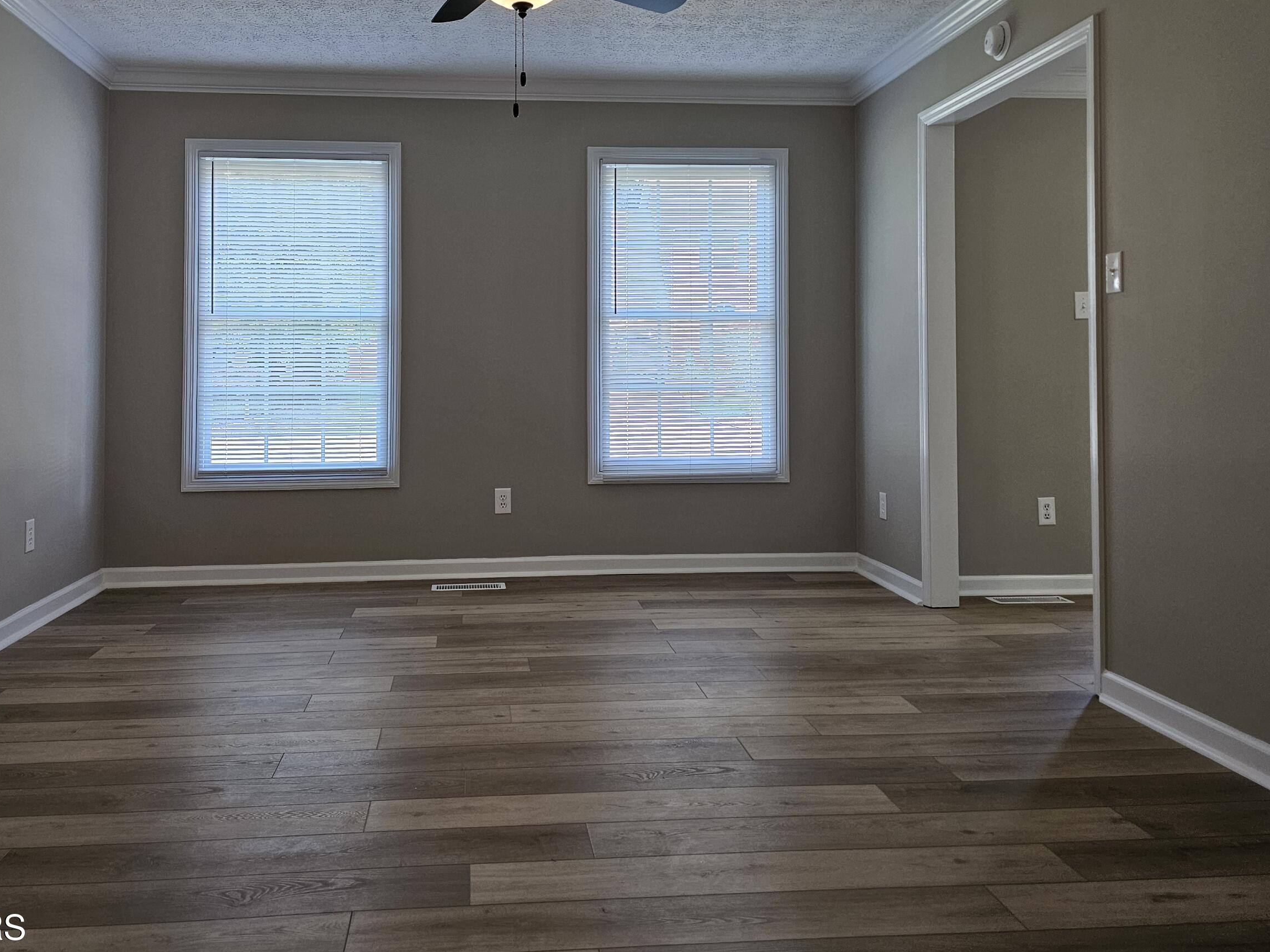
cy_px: 364
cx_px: 591
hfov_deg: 59.9
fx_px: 1101
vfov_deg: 46.4
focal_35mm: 30
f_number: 1.7
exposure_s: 1/180
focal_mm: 6.3
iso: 200
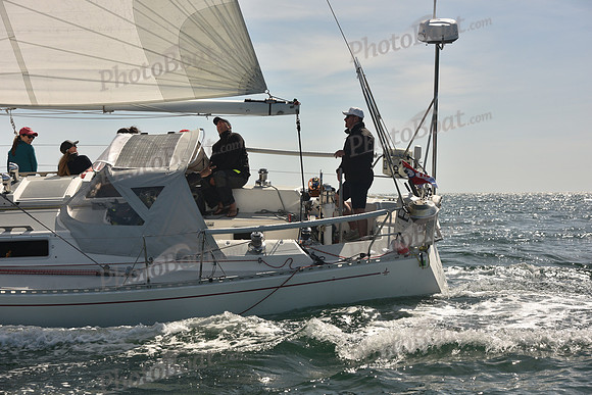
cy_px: 198
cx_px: 296
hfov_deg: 28.8
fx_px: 1151
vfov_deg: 19.5
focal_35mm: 70
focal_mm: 70
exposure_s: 1/640
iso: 250
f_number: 8
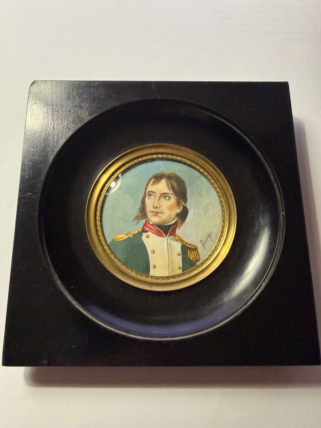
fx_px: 297
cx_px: 160
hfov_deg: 56.8
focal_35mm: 24
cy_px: 214
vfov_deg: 71.6
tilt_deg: -66.8
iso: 500
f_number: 2.2
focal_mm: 2.22
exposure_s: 1/60
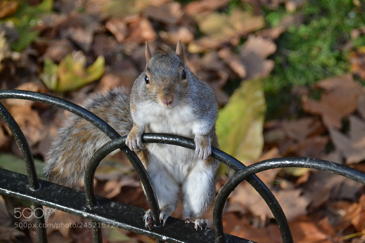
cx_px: 182
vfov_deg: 10.7
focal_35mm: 128
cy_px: 122
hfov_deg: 16.1
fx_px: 1292
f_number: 5.3
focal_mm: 85
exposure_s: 1/400
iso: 1400
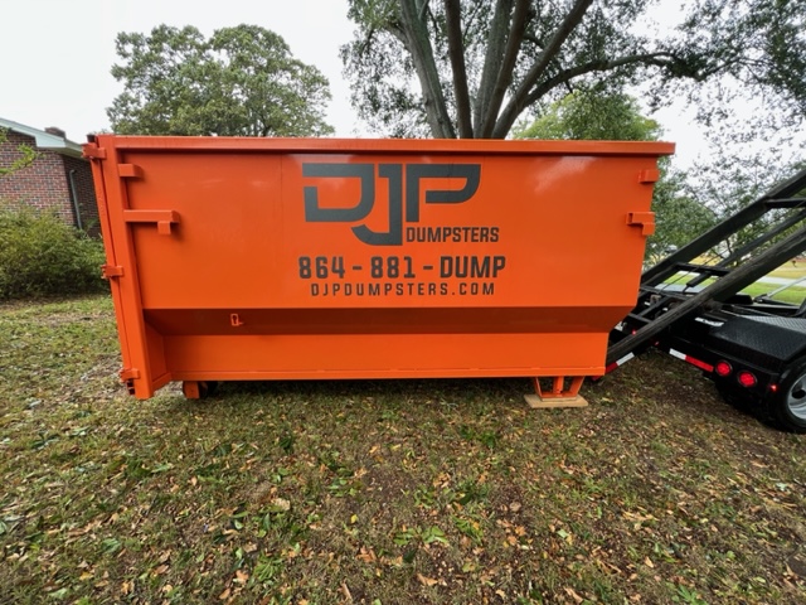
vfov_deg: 89.9
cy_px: 302
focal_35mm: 13
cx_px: 403
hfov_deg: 106.2
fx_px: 303
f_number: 1.8
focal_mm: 1.57
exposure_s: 1/99
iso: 50
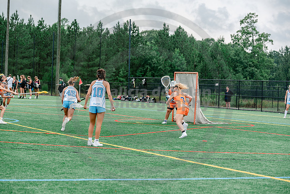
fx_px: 935
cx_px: 145
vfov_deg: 11.8
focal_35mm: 116
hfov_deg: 17.6
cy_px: 97
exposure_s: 1/320
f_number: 4.5
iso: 250
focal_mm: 116
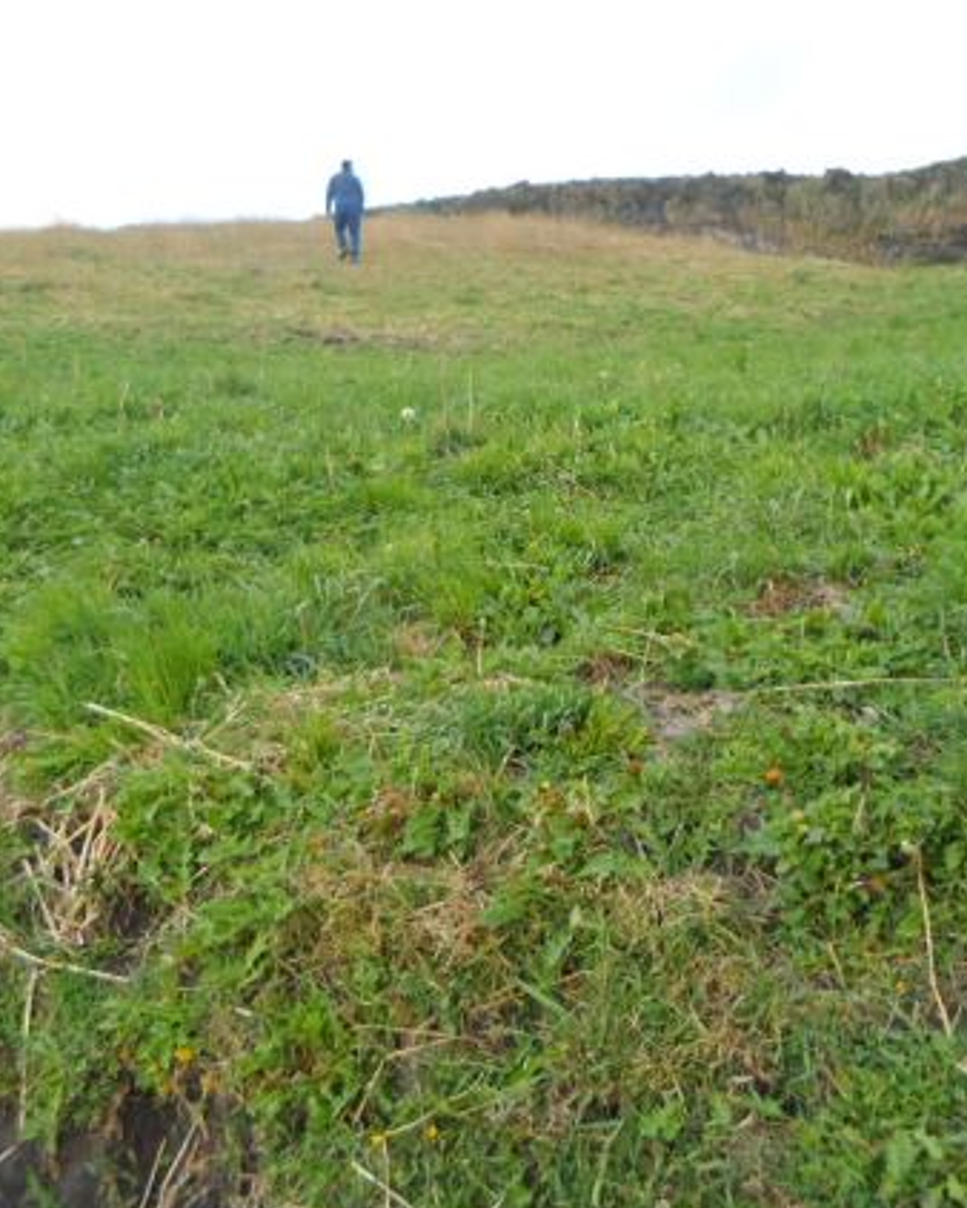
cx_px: 575
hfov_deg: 40.0
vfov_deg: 49.0
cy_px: 544
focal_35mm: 37
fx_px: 1323
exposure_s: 1/350
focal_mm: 4.5
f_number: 2.5
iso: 80
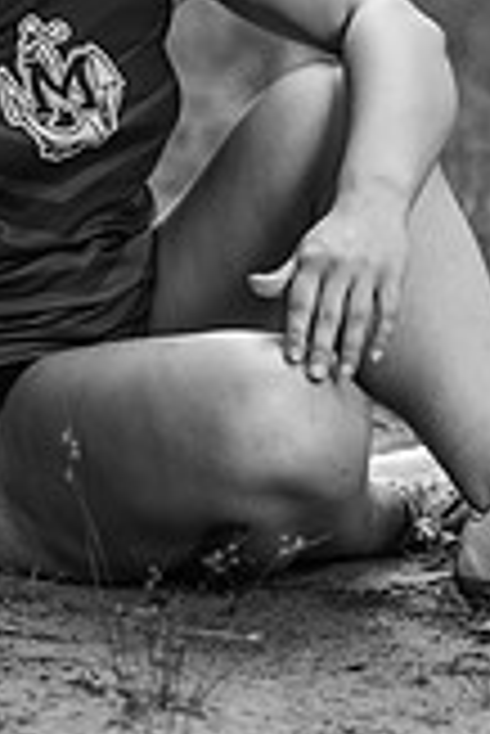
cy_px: -108
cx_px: 144
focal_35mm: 235
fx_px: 4787
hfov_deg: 5.9
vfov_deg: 8.7
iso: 200
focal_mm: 85
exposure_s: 1/800
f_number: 2.8
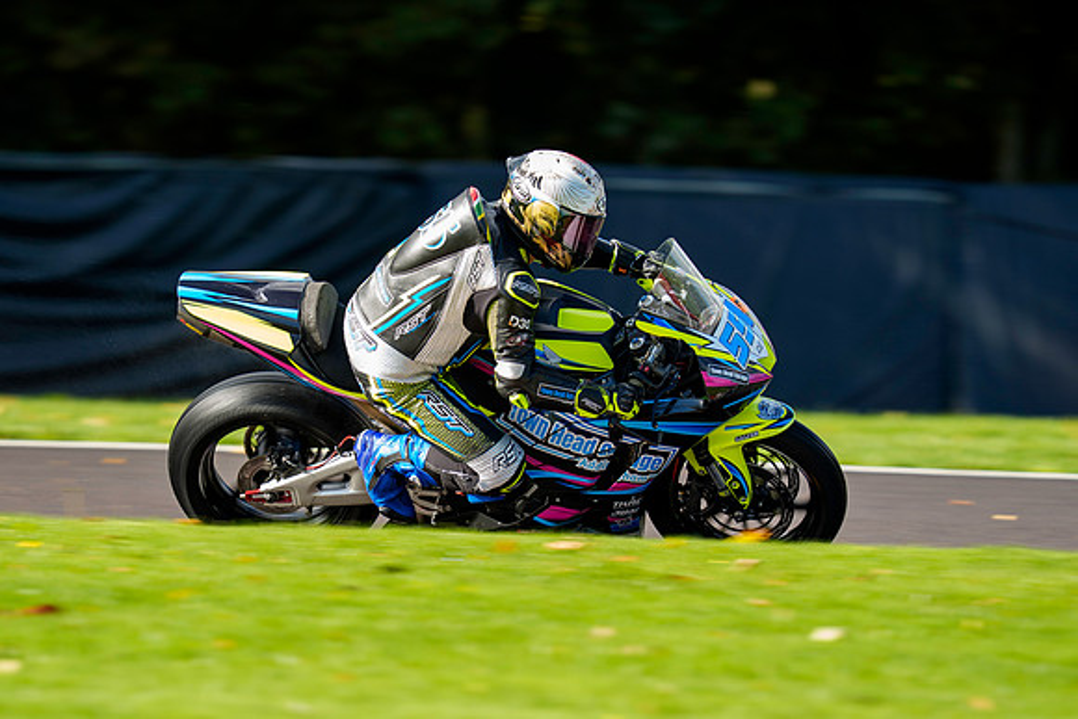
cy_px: 415
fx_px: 13813
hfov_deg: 4.5
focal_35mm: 461
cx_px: 457
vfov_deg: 3.0
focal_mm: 400
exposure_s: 1/400
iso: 125
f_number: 4
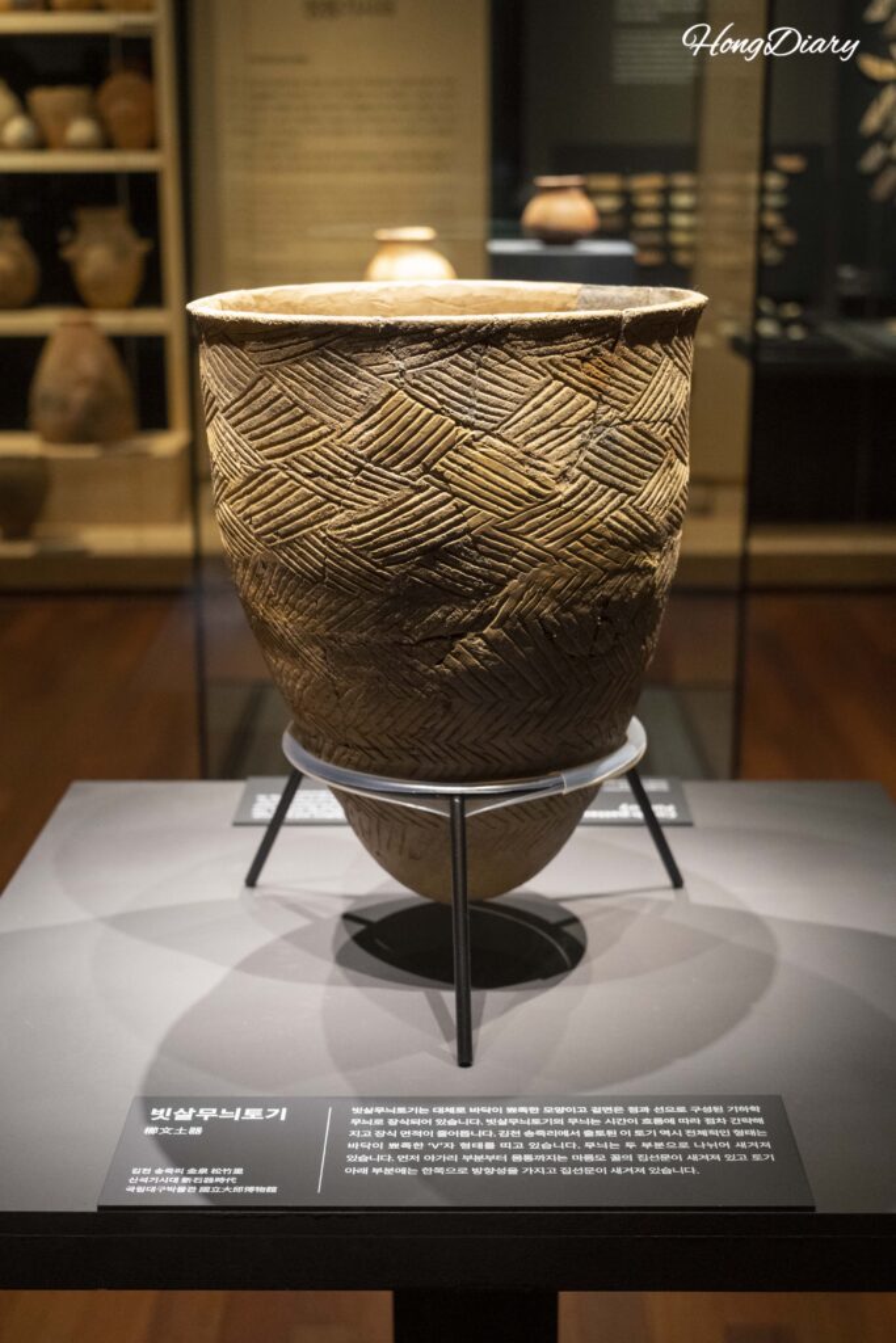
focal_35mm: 50
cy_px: 672
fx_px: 1866
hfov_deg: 27.0
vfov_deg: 39.6
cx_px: 448
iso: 6400
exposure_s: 1/160
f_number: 5.6
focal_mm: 50
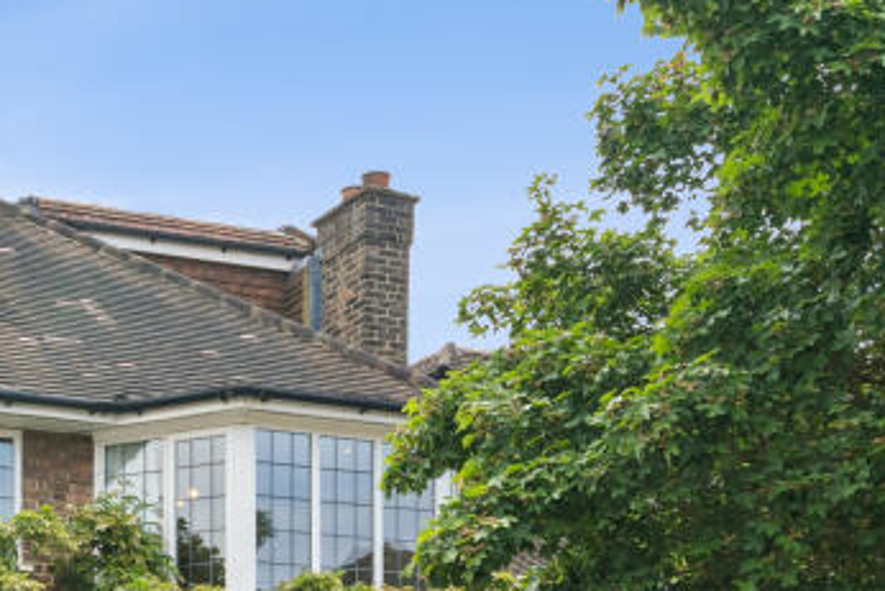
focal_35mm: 71
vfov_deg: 18.8
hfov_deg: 26.7
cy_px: 569
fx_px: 1746
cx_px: -26
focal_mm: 24
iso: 640
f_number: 9
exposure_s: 1/640
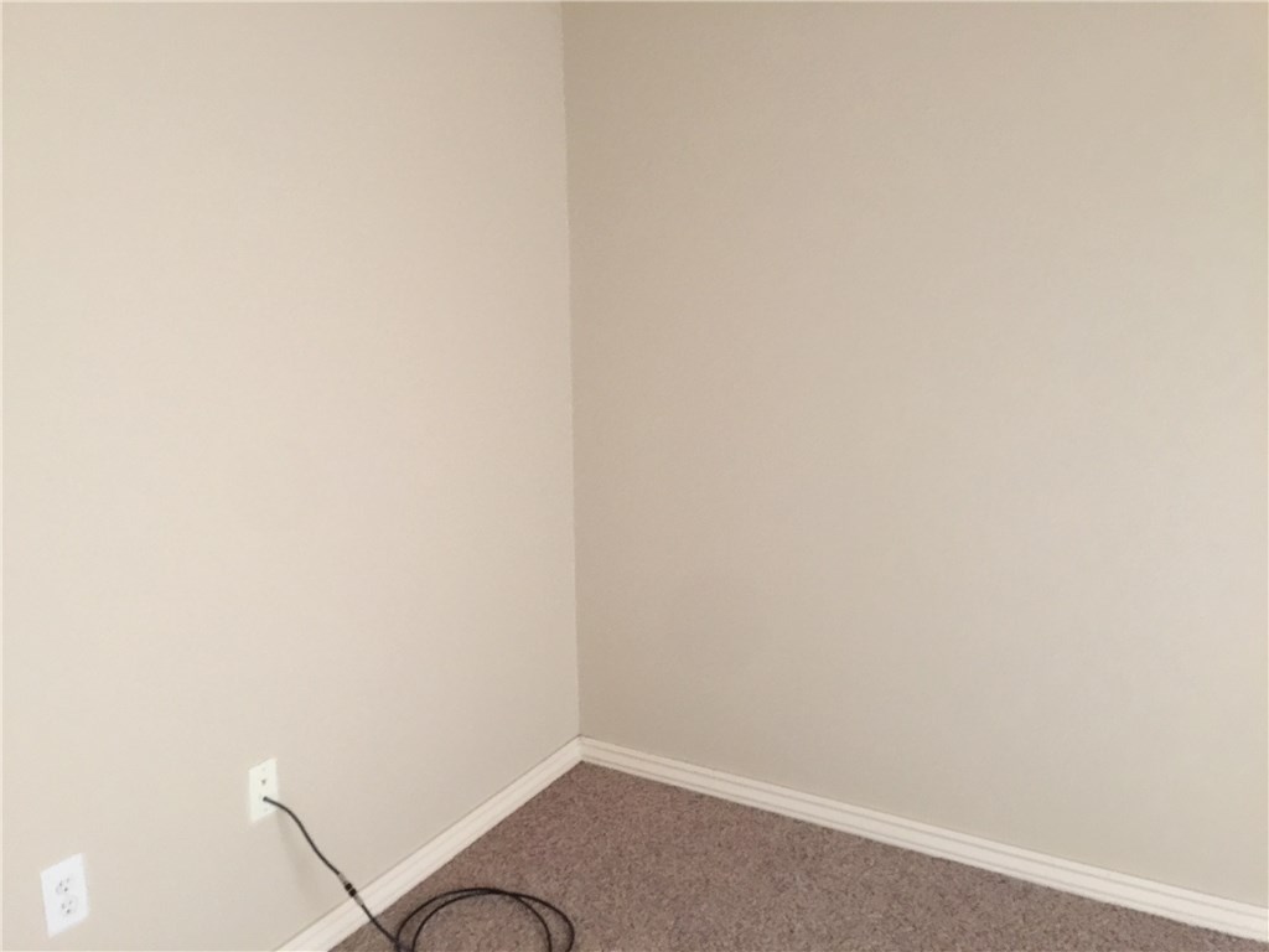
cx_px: 634
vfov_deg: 48.2
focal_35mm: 29
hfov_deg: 61.7
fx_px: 1063
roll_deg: +1.0
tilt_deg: -3.3
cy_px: 476
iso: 100
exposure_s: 1/15
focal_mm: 4.15
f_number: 2.2
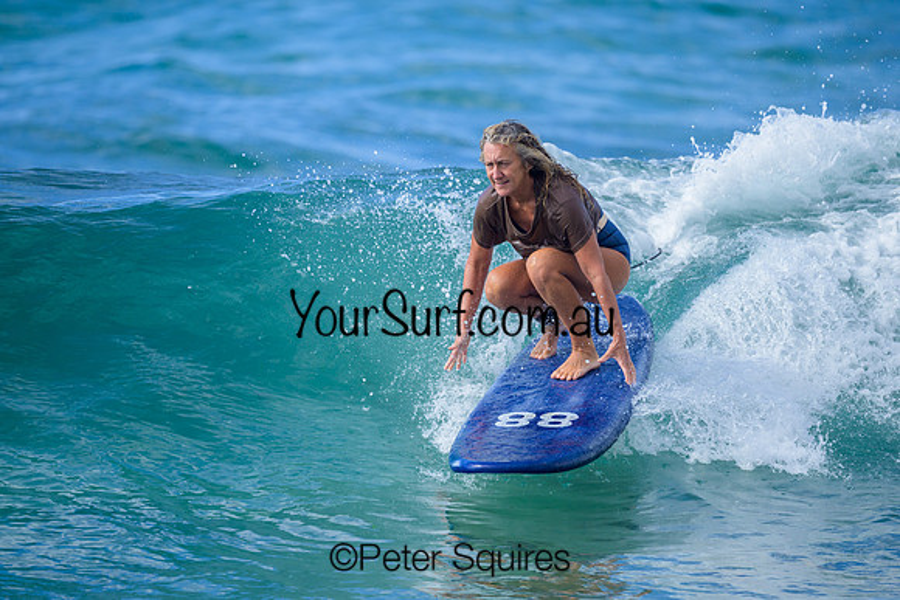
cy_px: 300
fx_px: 20004
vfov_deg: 1.7
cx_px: 450
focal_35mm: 800
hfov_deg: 2.6
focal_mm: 800
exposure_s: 1/2000
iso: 640
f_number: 6.3
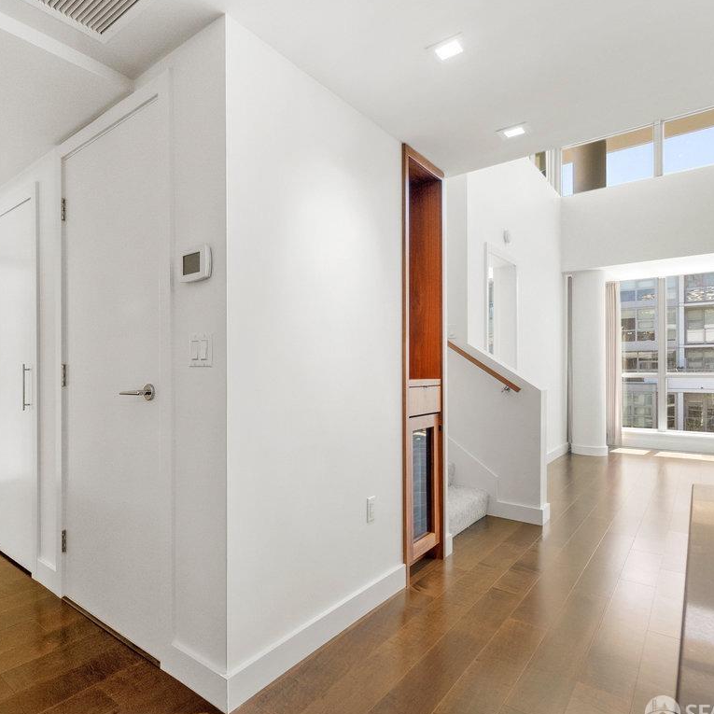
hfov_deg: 72.4
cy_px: 361
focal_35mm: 20
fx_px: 467
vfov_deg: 74.8
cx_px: 232
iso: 800
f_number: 8
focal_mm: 10
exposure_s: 1/15
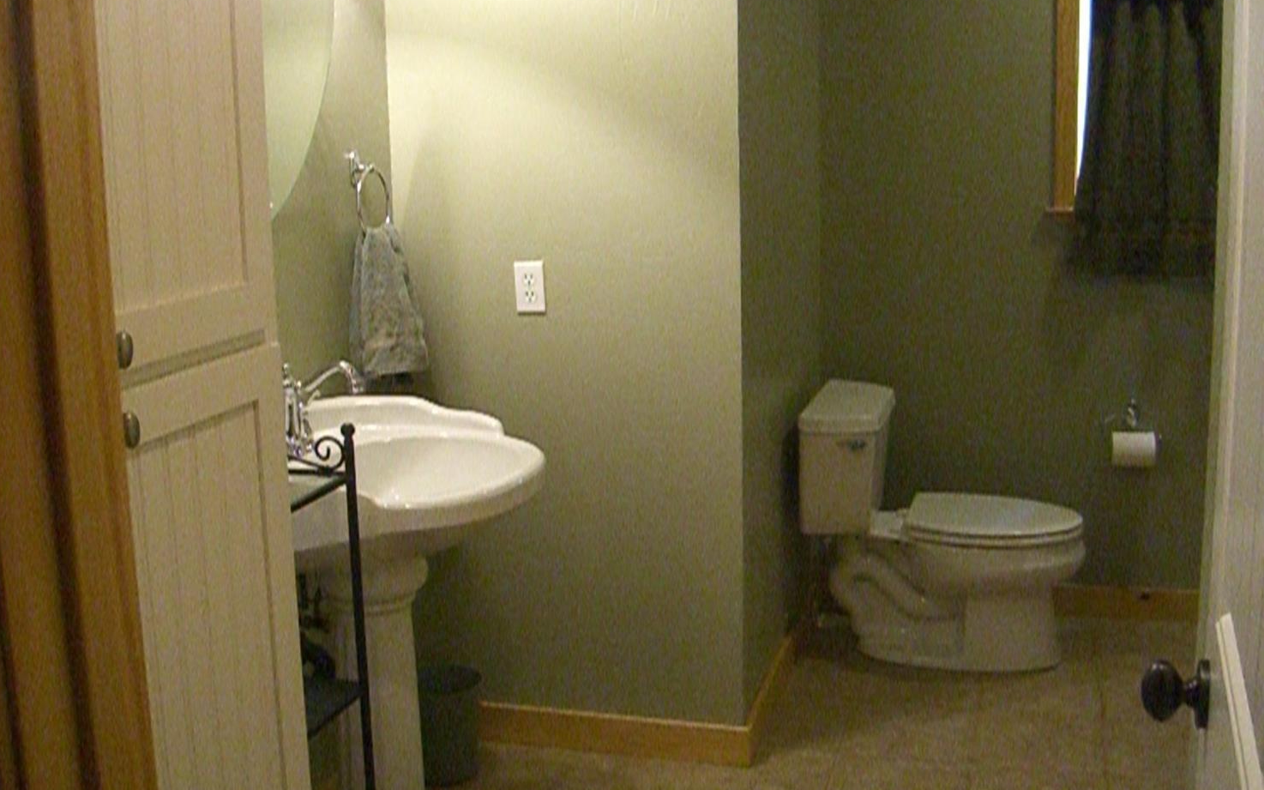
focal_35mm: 41
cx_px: 622
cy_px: 346
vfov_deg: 31.2
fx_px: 1412
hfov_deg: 48.2
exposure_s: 1/125
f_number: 2.8
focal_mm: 7.9
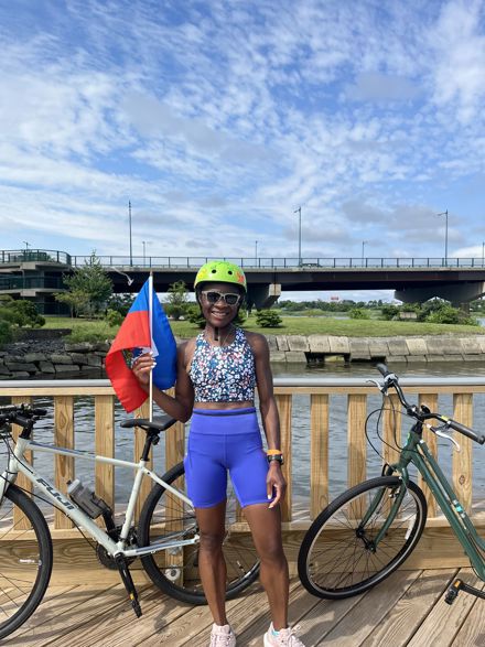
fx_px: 486
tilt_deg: -2.1
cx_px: 242
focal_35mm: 26
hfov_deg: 53.0
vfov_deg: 67.3
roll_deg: -0.2
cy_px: 324
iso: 50
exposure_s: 1/3135
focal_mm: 5.1
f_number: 1.6
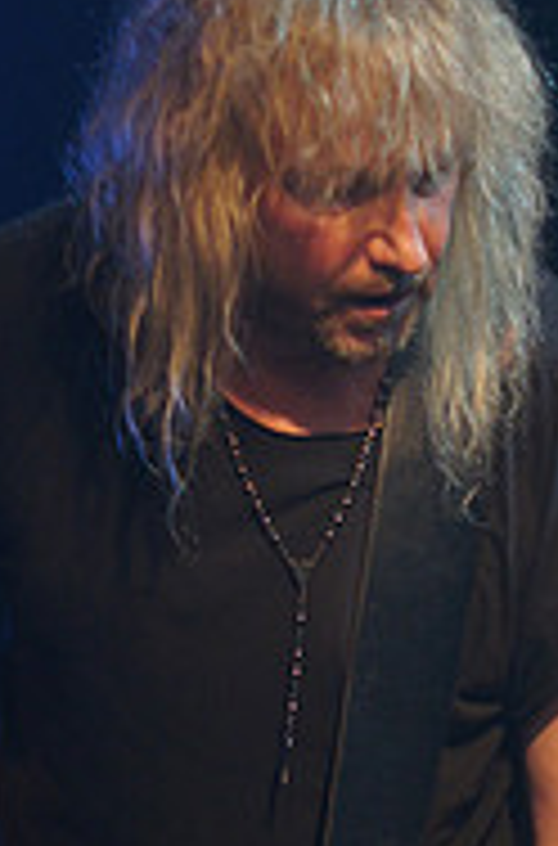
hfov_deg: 5.9
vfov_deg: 8.9
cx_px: 385
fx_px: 5434
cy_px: 684
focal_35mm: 232
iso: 800
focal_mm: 50
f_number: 1.8
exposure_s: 1/200
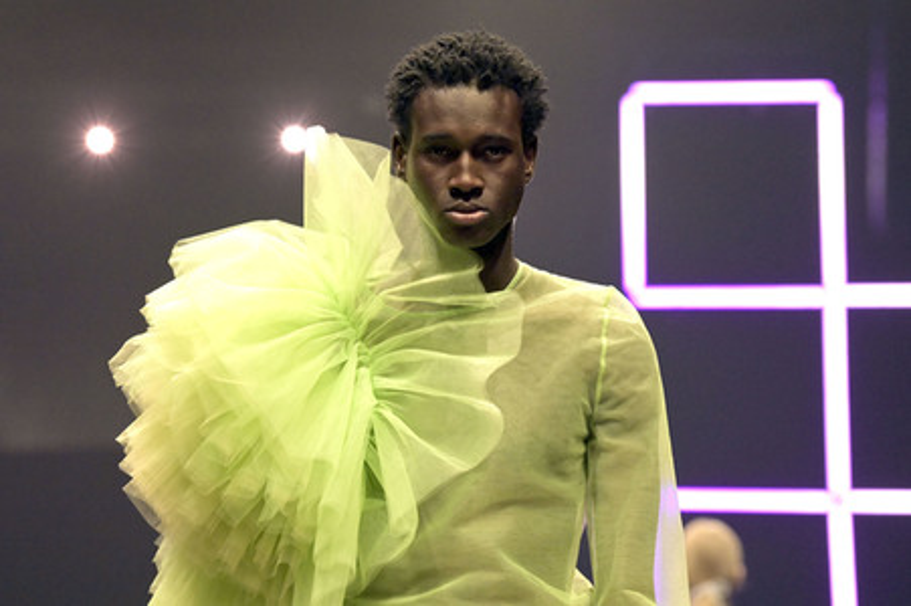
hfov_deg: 11.8
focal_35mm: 175
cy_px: 303
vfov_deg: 7.8
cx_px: 456
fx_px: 4425
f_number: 5.6
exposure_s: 1/640
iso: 8000
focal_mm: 175
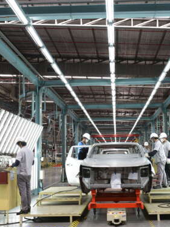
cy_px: 124
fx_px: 308
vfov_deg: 40.4
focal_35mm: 47
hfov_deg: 30.6
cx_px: 113
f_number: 5.6
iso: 400
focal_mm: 29
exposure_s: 1/30
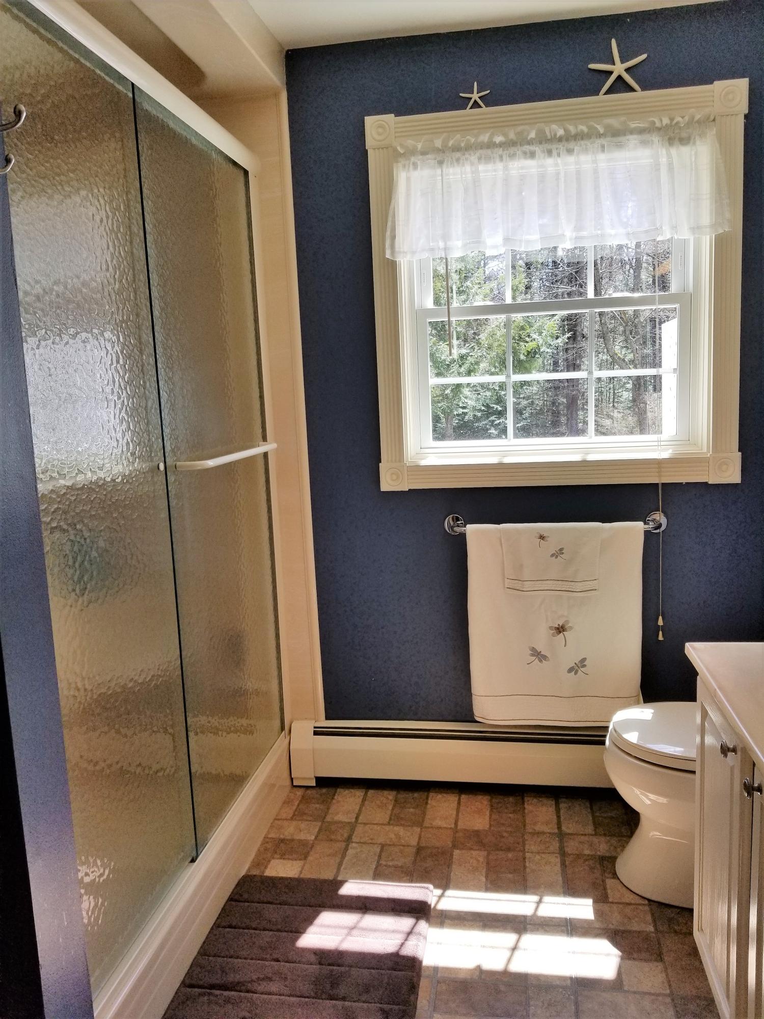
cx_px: 382
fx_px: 765
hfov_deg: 53.1
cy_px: 510
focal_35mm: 26
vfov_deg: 67.3
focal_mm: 4.25
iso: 50
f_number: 1.7
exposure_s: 1/255
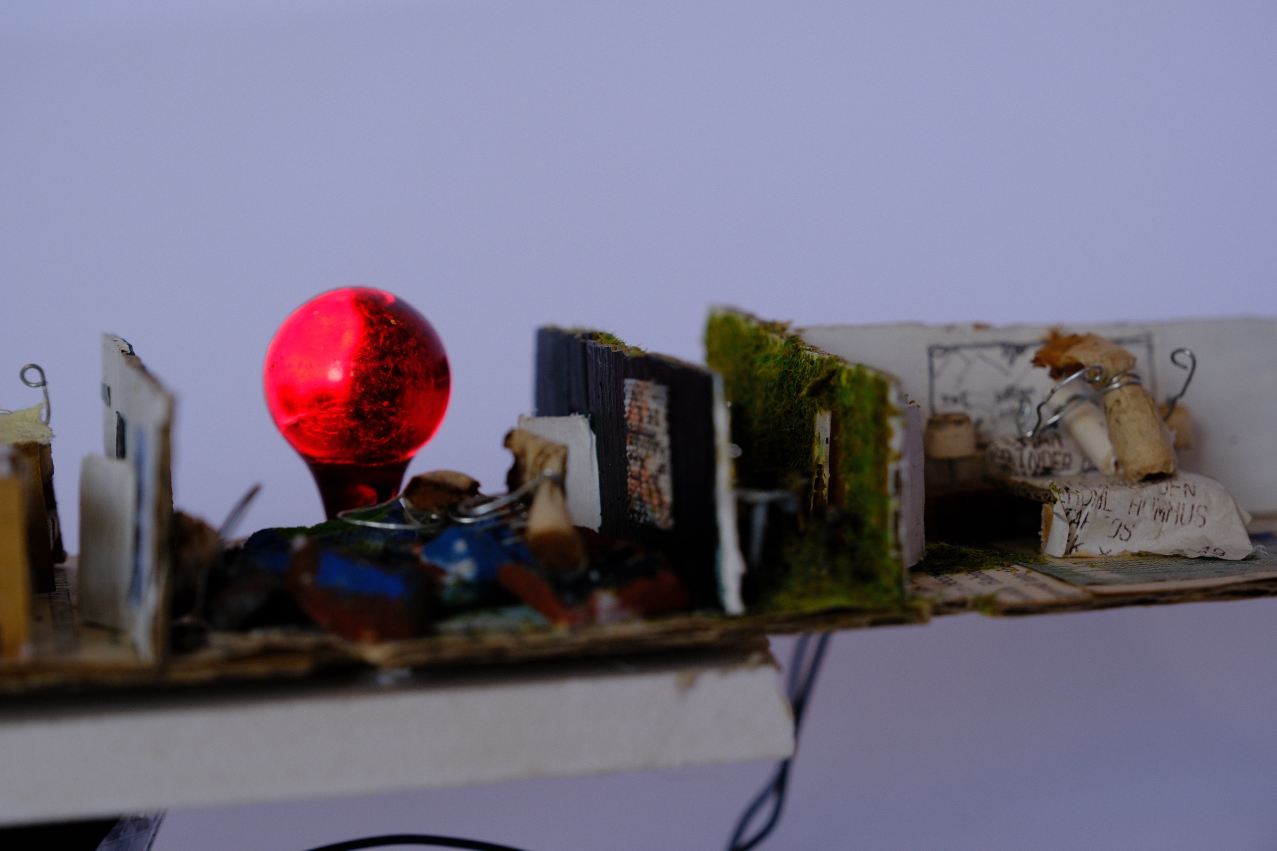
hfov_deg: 24.5
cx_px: 638
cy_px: 426
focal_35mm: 83
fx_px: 2944
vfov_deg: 16.5
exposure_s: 1/125
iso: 400
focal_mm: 55
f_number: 5
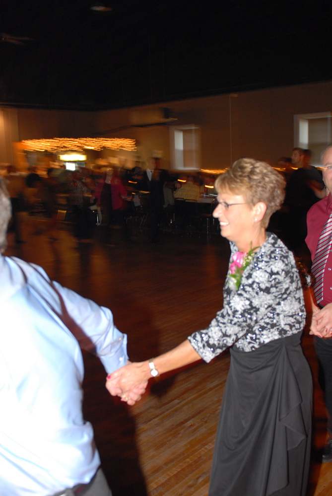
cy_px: 248
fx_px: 496
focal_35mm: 36
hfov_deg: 37.0
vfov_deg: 53.1
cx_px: 166
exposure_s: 1/20
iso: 400
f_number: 2.8
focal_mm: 24
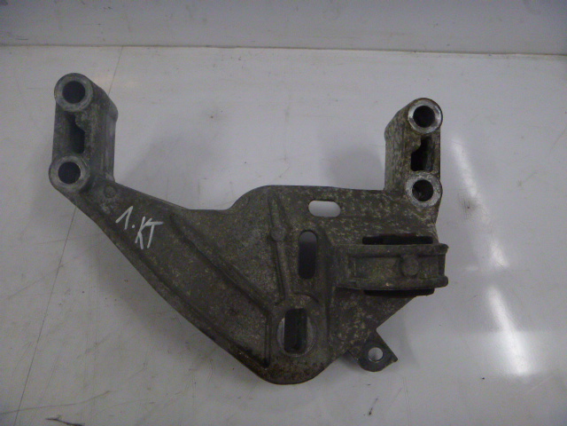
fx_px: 541
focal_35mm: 33
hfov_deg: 55.4
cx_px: 284
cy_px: 213
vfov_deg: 42.9
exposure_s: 1/30
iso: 400
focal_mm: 5.9
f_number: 4.3
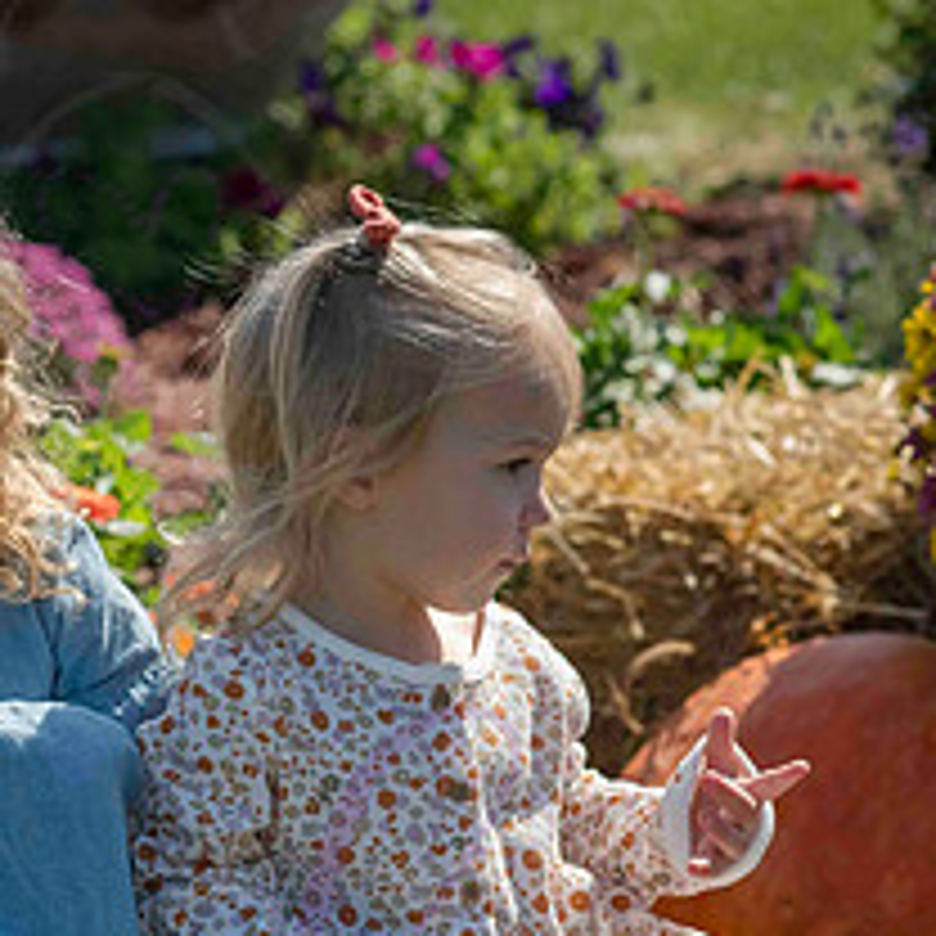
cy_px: 799
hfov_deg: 8.7
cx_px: 153
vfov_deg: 8.7
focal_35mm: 201
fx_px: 6149
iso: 400
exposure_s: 1/1250
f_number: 6.3
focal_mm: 85
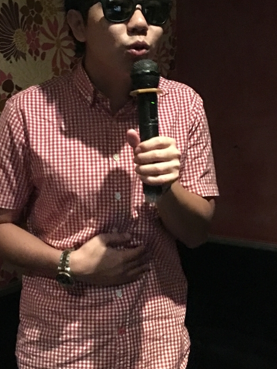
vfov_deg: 38.0
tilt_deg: -0.5
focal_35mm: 50
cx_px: 111
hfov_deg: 29.0
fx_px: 533
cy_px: 146
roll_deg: +0.8
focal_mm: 4.15
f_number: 2.2
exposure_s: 1/4
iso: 400
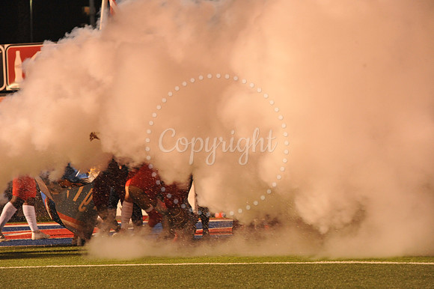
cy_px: 144
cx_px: 217
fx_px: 1867
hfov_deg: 13.3
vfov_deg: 8.8
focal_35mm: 155
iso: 5000
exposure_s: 1/160
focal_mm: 155
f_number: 7.1
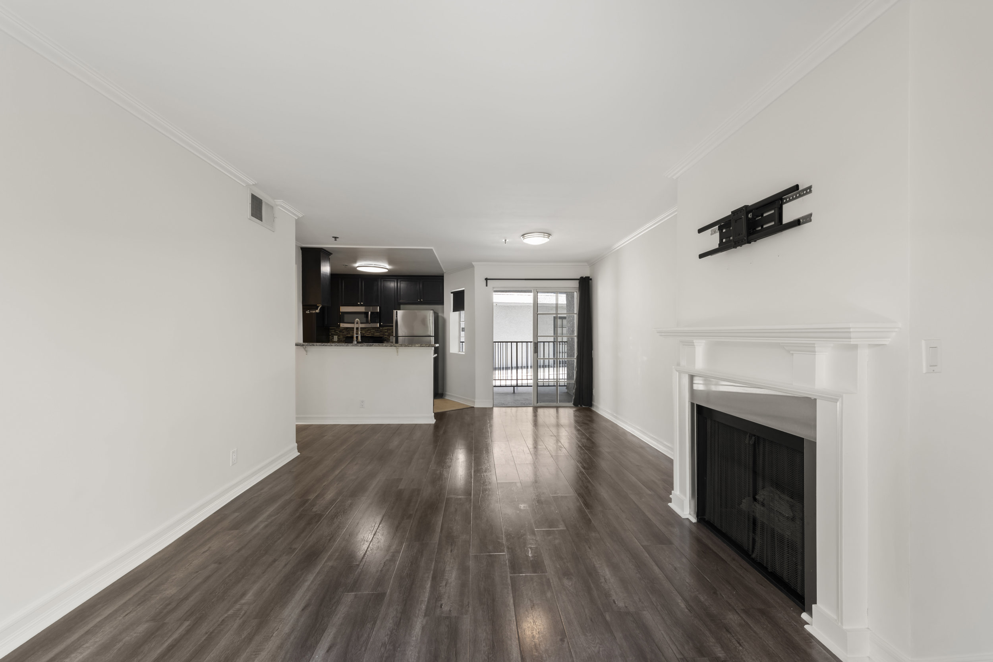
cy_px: 331
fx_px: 386
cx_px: 496
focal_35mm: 14
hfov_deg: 104.2
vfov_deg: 81.2
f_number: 9.5
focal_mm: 14
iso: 200
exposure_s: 1/3
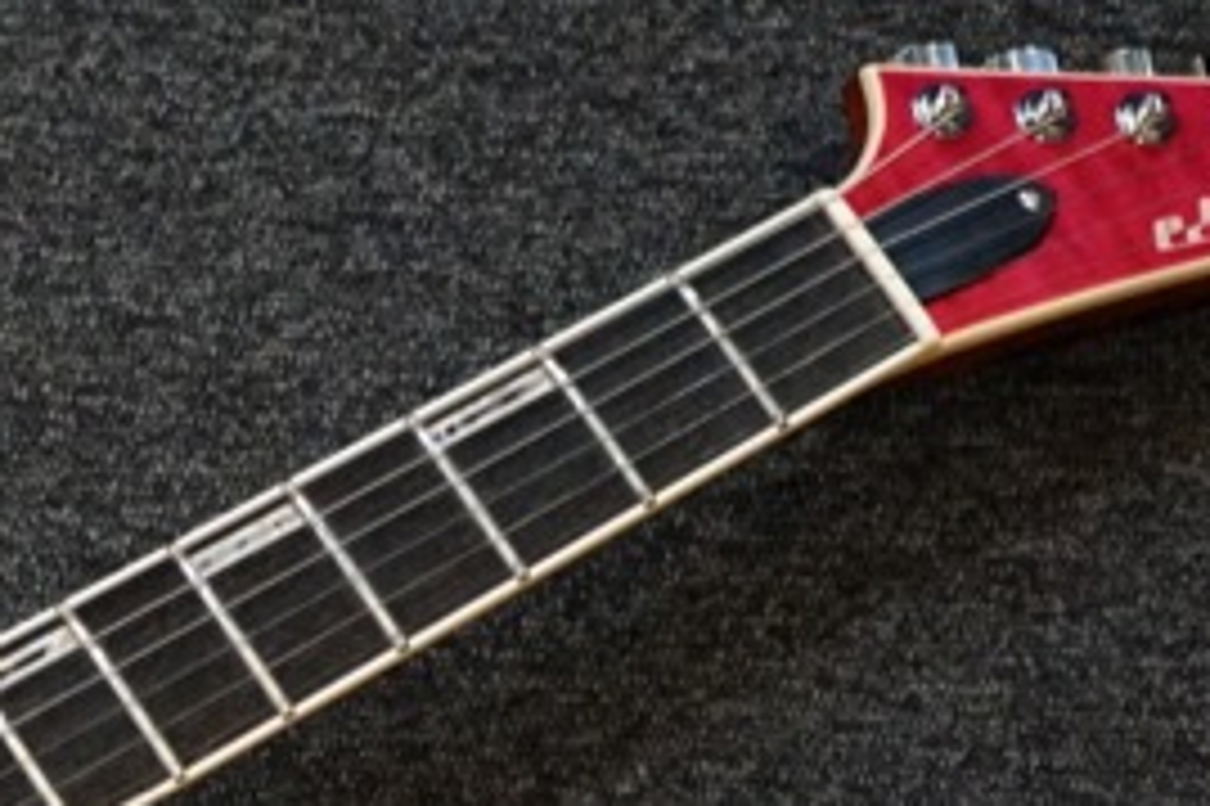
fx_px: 4870
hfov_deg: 13.5
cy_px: 1355
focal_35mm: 145
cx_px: -468
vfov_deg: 9.1
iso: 6400
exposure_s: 1/160
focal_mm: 39
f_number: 4
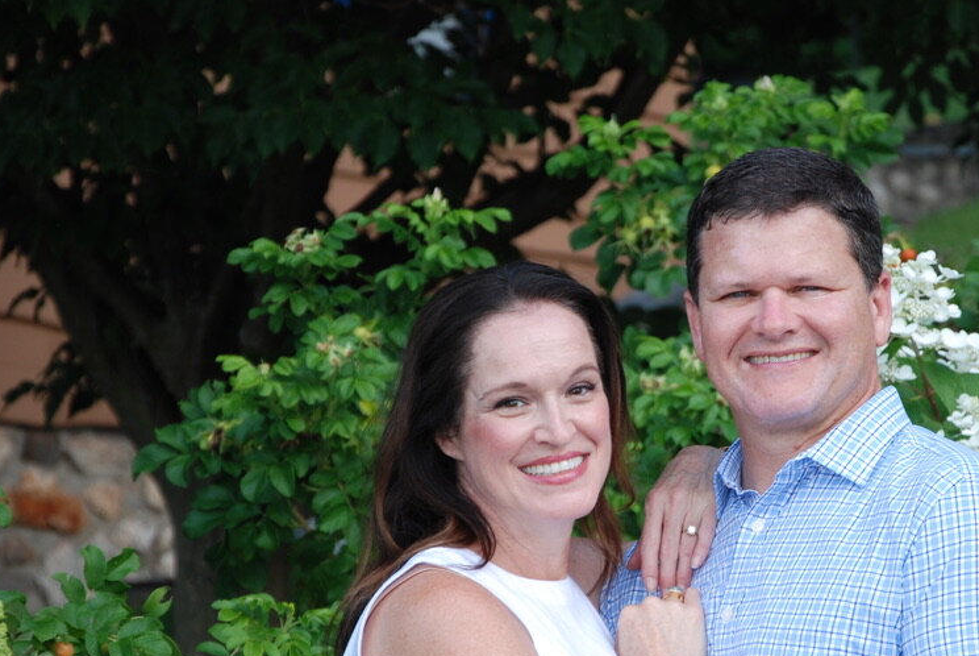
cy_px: 434
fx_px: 5472
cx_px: 684
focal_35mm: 201
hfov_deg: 10.2
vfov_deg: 6.9
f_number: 5.6
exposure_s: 1/125
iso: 140
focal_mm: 92
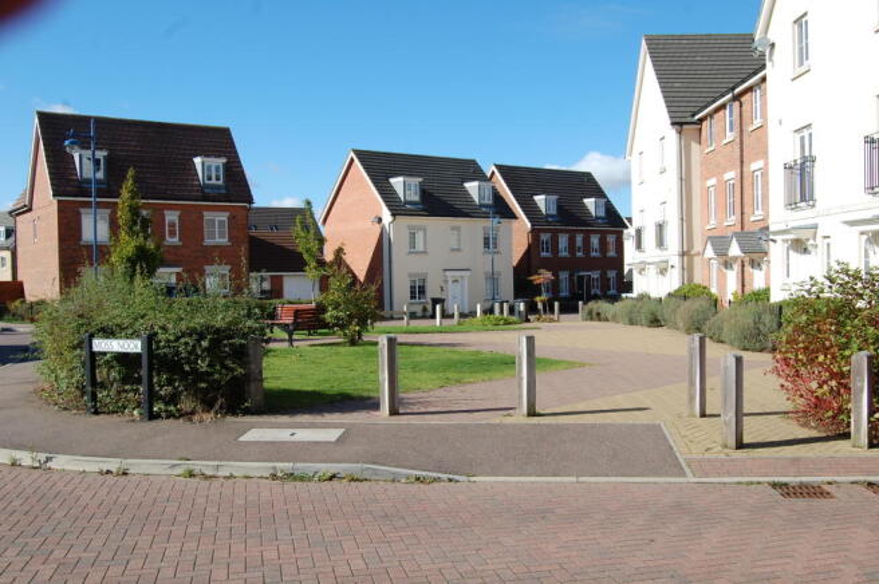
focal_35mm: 34
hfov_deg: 55.2
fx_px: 842
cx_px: 440
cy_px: 292
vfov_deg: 38.3
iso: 200
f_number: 9
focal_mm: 23
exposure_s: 1/320
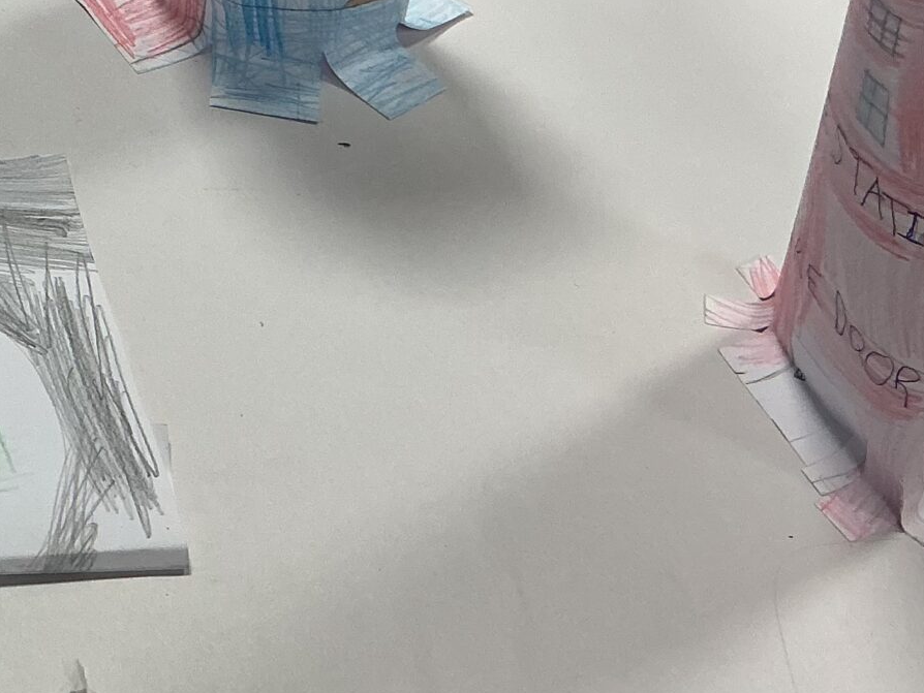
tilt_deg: -44.7
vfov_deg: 17.7
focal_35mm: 83
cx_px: -36
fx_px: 2216
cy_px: 194
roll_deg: -6.5
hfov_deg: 22.5
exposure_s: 1/120
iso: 64
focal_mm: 3
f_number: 1.8
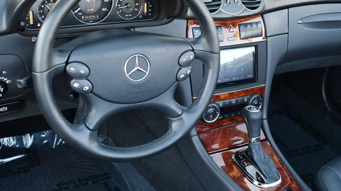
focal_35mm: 46
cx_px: 142
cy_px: 74
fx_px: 416
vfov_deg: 25.9
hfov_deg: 44.4
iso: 800
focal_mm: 18
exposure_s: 1/250
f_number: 3.5
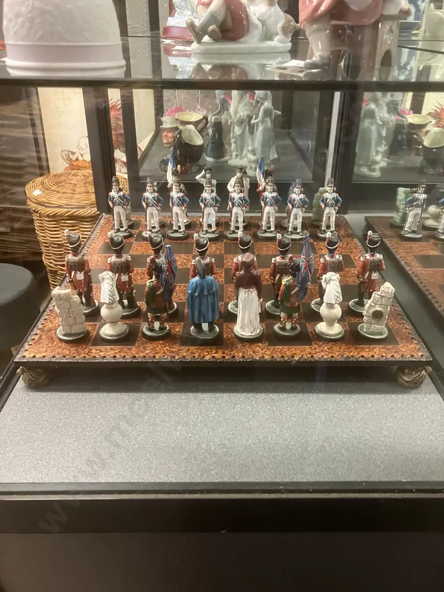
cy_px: 296
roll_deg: -0.6
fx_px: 479
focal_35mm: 28
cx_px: 222
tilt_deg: -27.7
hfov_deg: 49.7
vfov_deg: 63.4
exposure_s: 1/33
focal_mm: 3.99
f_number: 1.8
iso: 320
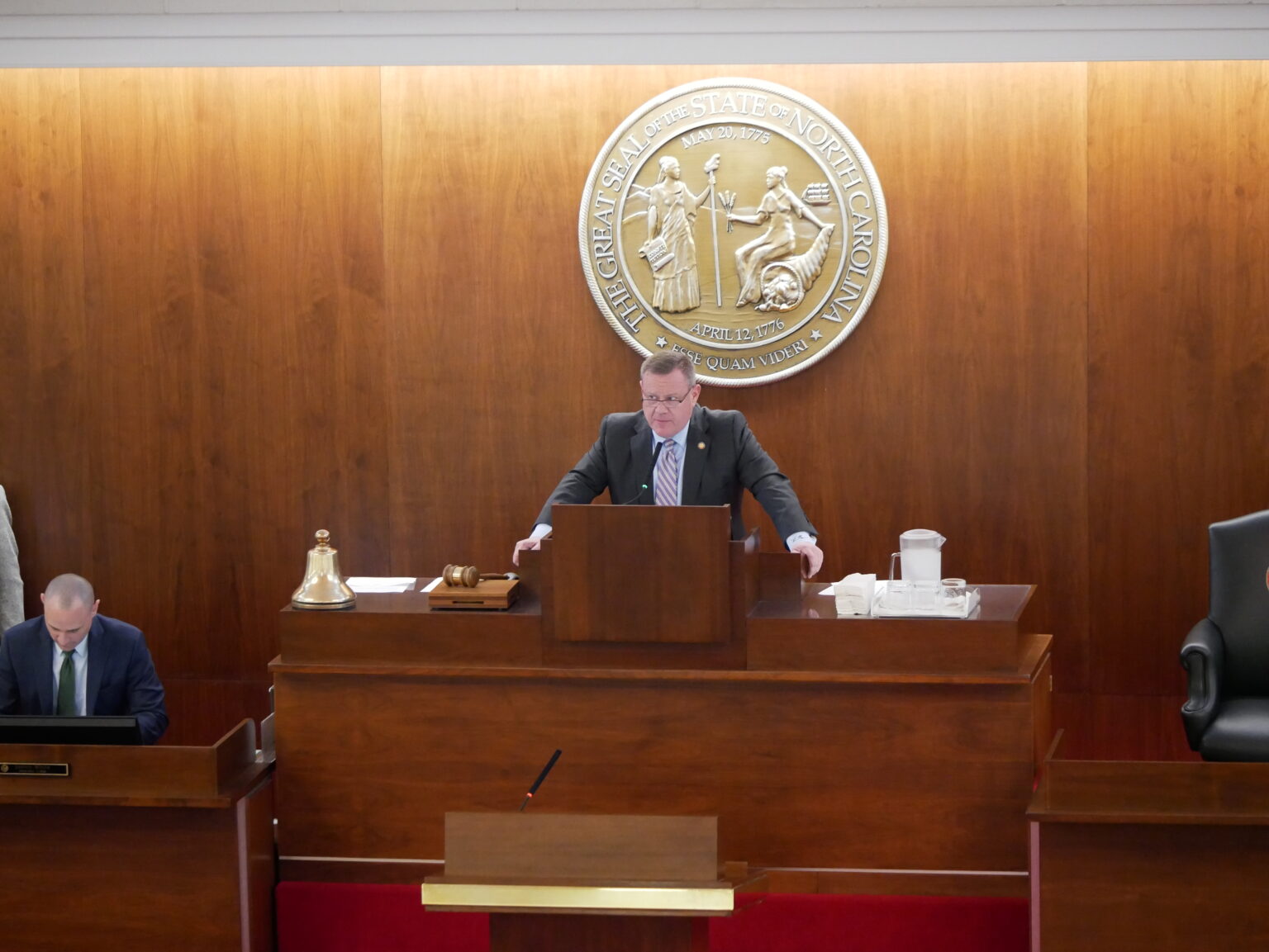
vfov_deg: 9.3
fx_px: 5867
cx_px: 634
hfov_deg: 12.3
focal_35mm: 160
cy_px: 476
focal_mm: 80
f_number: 2.8
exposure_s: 1/100
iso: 3200
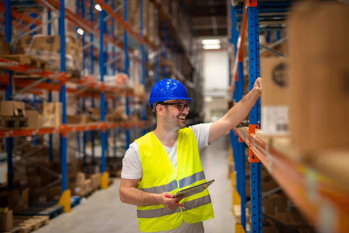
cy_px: 116
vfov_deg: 27.0
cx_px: 174
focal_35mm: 50
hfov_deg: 39.6
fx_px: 485
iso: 500
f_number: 1.6
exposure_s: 1/100
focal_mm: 50
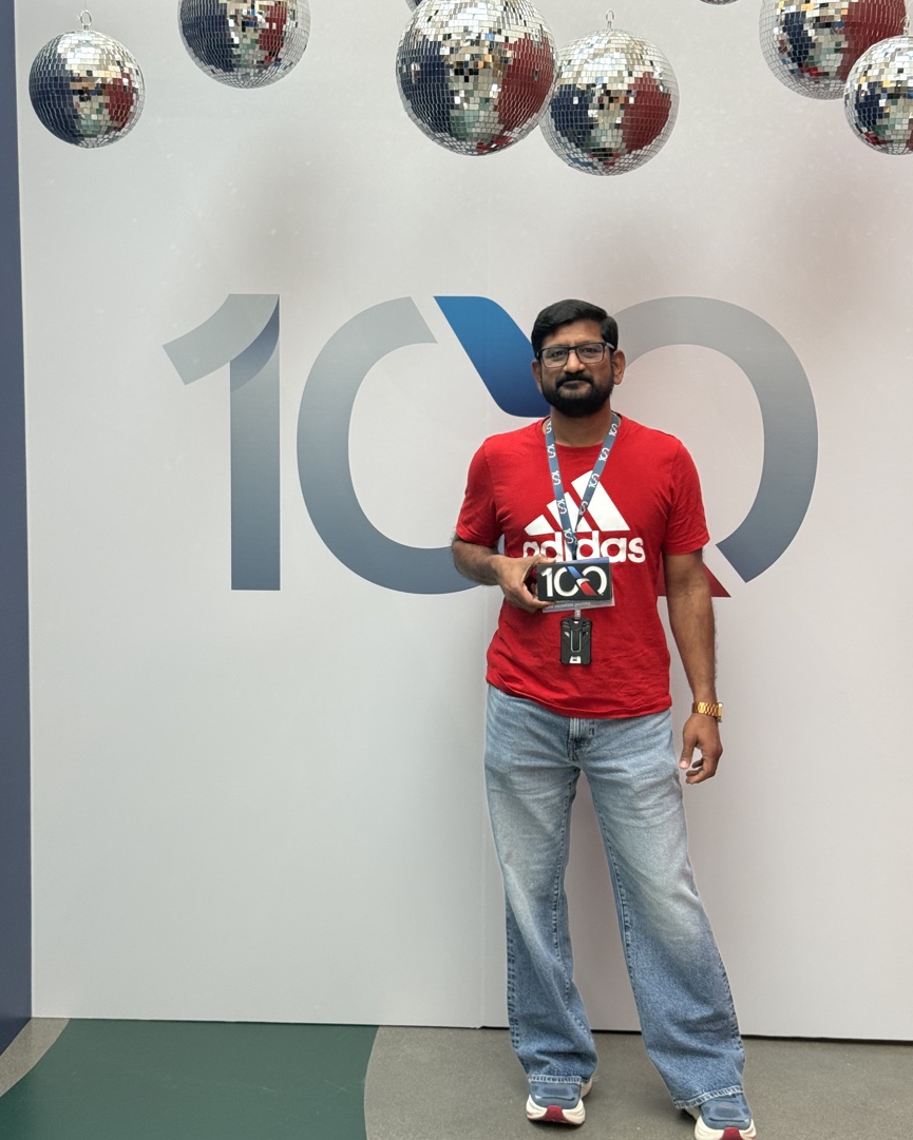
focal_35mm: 52
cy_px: 547
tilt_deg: -4.3
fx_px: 1756
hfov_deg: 29.1
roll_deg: -1.8
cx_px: 454
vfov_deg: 36.0
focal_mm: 6.76
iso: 125
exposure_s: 1/120
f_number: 1.78
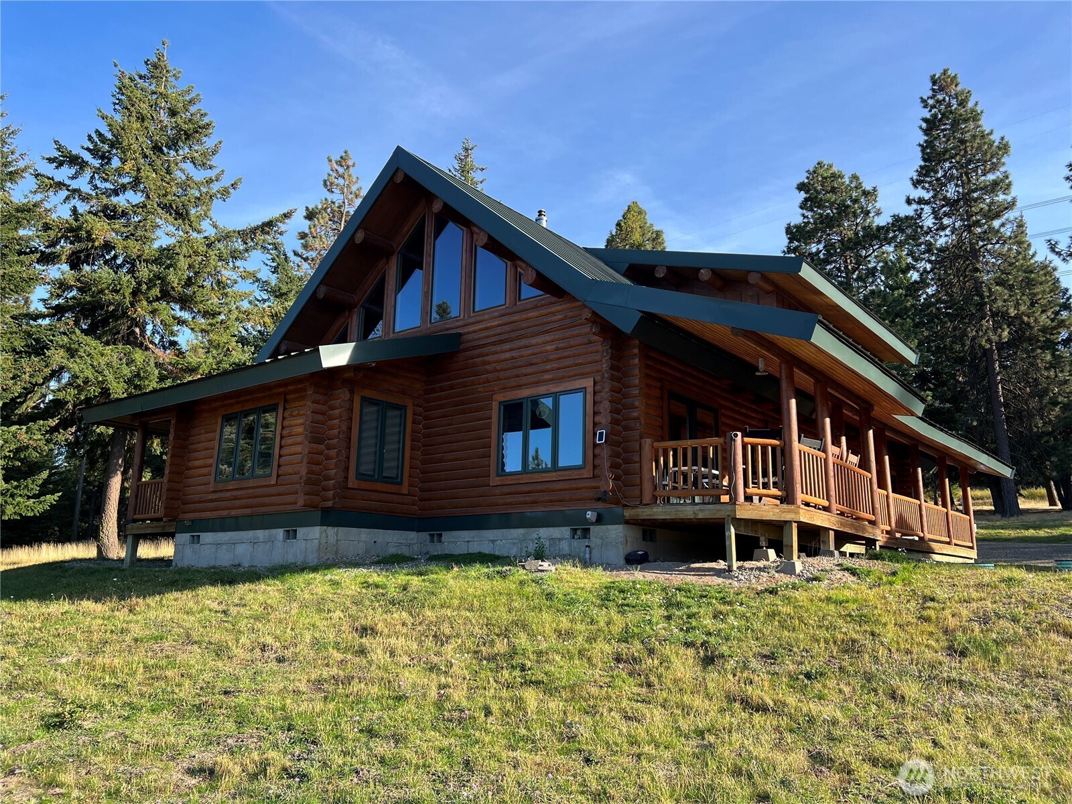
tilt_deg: +11.4
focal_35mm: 26
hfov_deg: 67.3
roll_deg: -1.6
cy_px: 402
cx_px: 536
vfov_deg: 53.1
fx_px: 805
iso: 50
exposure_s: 1/1089
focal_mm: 5.7
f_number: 1.5
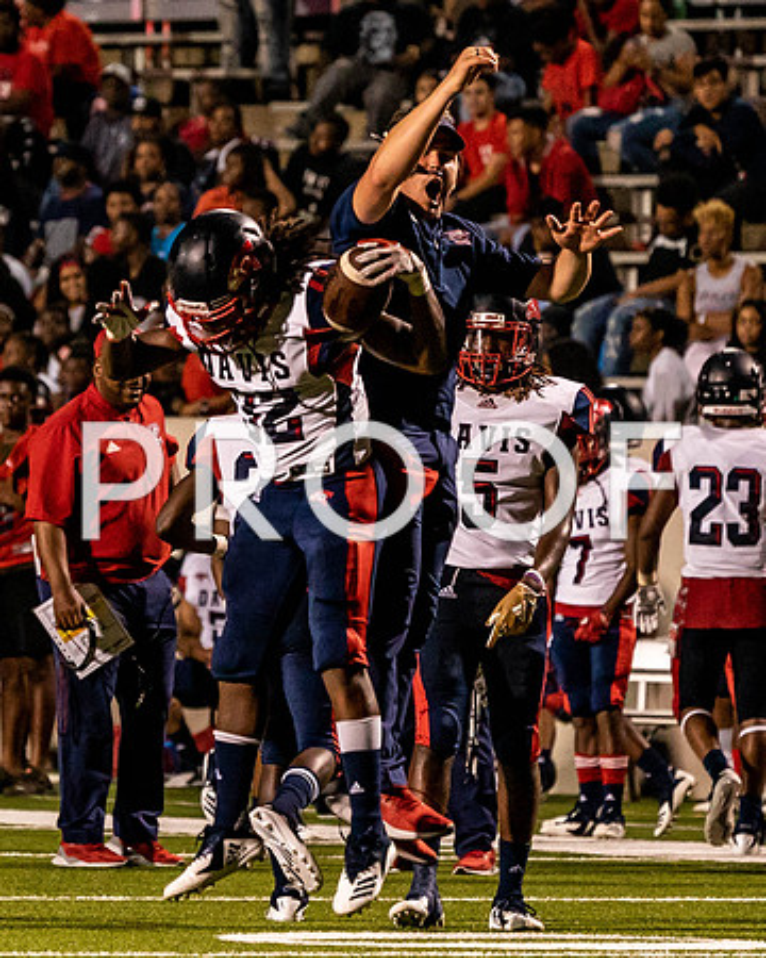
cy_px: 491
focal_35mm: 508
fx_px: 14405
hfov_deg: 3.0
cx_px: 139
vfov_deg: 3.8
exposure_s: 1/750
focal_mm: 256
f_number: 5.6
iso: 6400
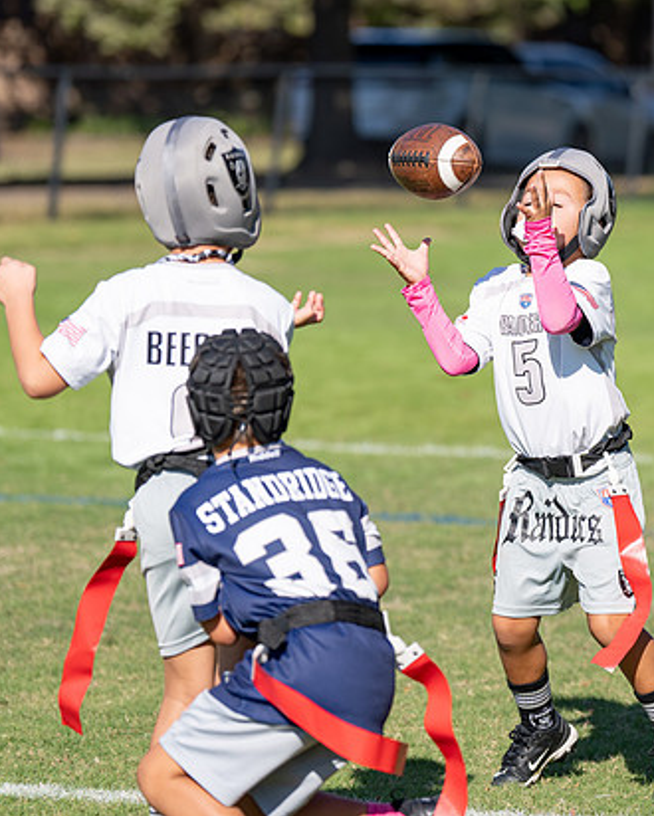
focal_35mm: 232
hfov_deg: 6.7
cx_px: 541
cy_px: 349
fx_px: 5609
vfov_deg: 8.3
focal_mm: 124
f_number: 2.8
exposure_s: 1/6400
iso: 250
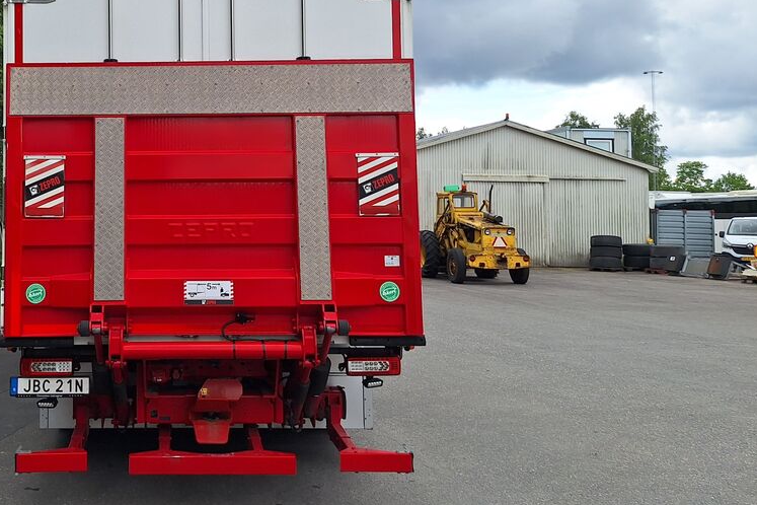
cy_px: 158
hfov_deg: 45.1
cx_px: 154
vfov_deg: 32.3
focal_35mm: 41
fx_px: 862
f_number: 1.8
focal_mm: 5.54
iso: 40
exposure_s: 1/1825
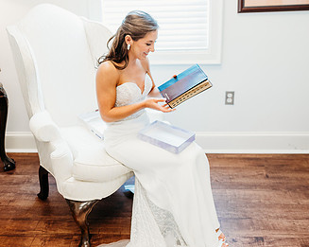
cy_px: 77
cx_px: 146
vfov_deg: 36.8
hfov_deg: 45.8
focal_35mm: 40
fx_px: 365
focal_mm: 24
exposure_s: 1/160
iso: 320
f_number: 2.5
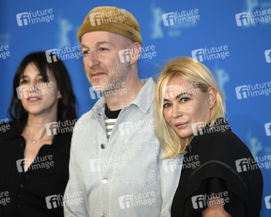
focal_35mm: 211
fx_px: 1693
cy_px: 109
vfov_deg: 7.3
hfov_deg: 9.2
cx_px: 118
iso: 640
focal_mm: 185
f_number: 4
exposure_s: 1/320
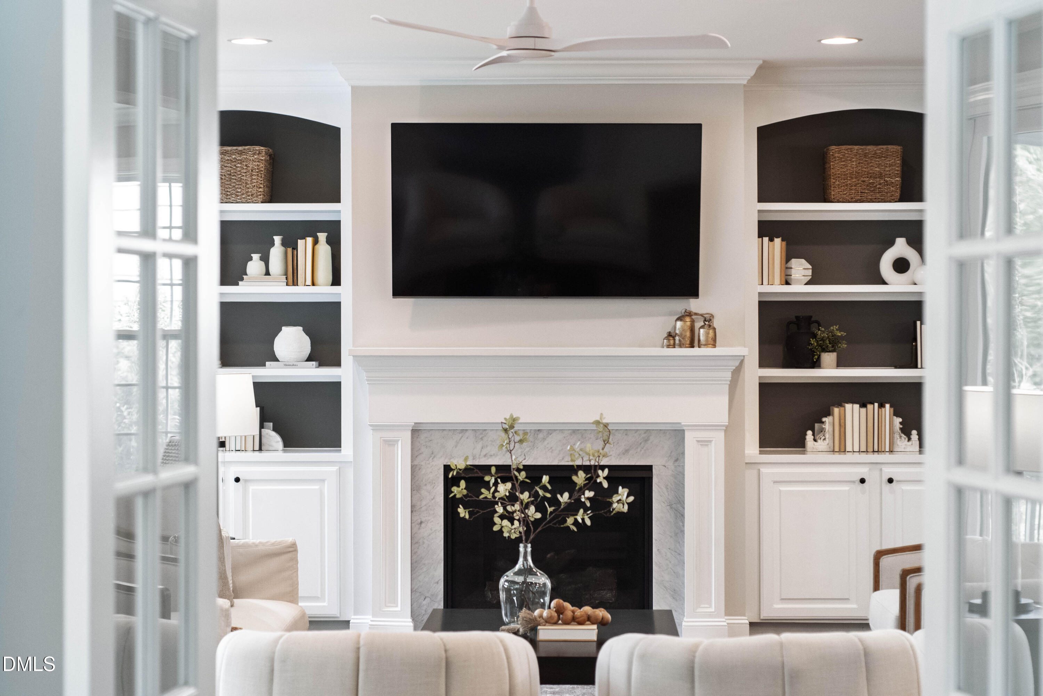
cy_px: 348
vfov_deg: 18.2
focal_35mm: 75
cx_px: 522
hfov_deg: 27.0
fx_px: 2173
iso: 1250
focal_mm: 50
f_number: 3.5
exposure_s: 1/125
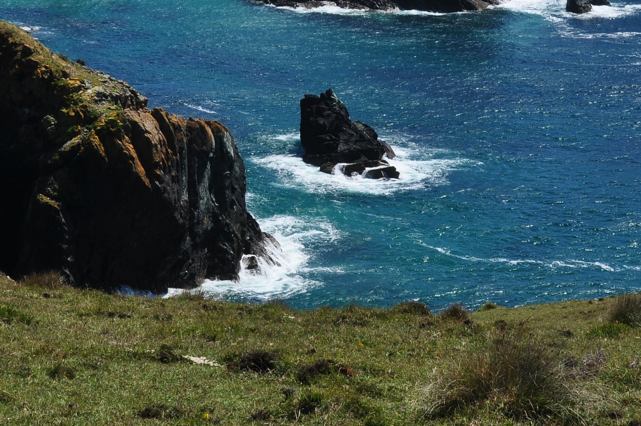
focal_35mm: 110
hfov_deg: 18.6
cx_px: 300
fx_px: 1956
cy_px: 0
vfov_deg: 12.3
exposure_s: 1/320
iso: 200
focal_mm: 32
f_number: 11
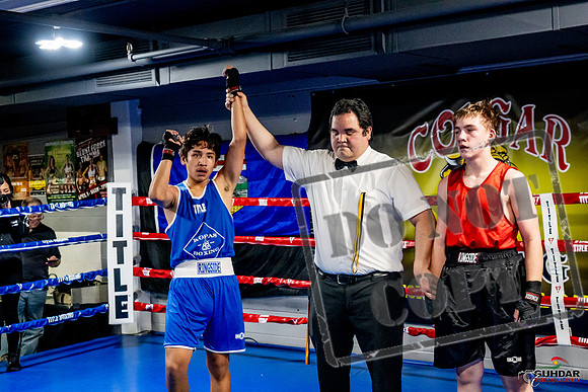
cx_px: 294
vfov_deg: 26.0
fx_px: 849
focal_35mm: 52
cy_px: 196
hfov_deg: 38.2
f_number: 2.8
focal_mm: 35
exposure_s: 1/800
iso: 5000
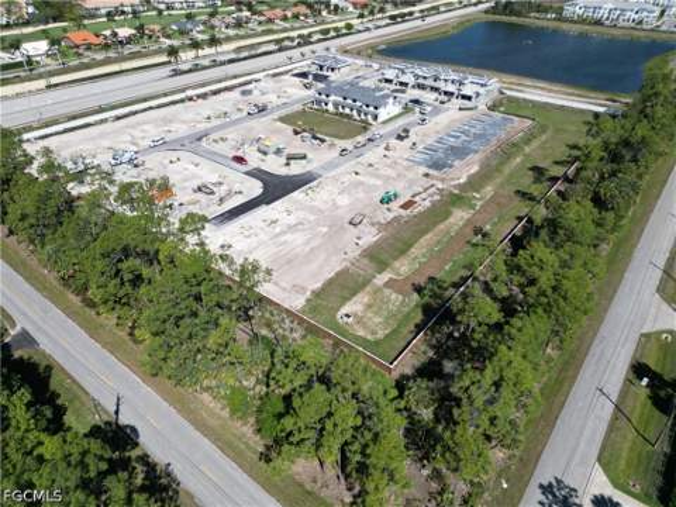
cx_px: 338
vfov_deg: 56.8
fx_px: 469
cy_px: 254
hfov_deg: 71.6
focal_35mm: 24
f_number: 1.7
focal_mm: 6.72
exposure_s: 1/4000
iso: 130
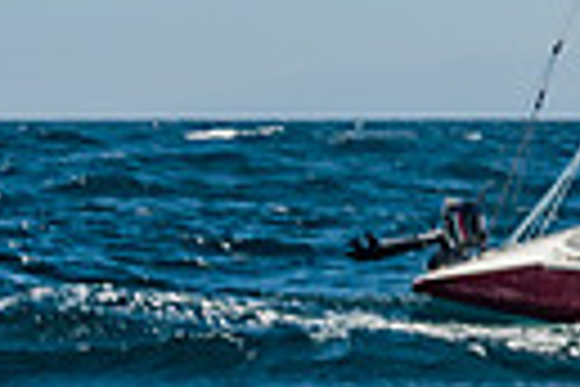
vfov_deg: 4.9
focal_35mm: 274
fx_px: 4414
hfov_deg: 7.2
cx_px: 1158
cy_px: -377
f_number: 6.3
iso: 160
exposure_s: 1/320
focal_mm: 51
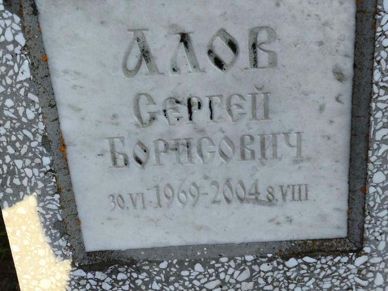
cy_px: 146
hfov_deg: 38.2
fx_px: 561
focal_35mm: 50
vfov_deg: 29.1
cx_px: 194
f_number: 1.7
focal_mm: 4.71
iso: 50
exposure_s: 1/690
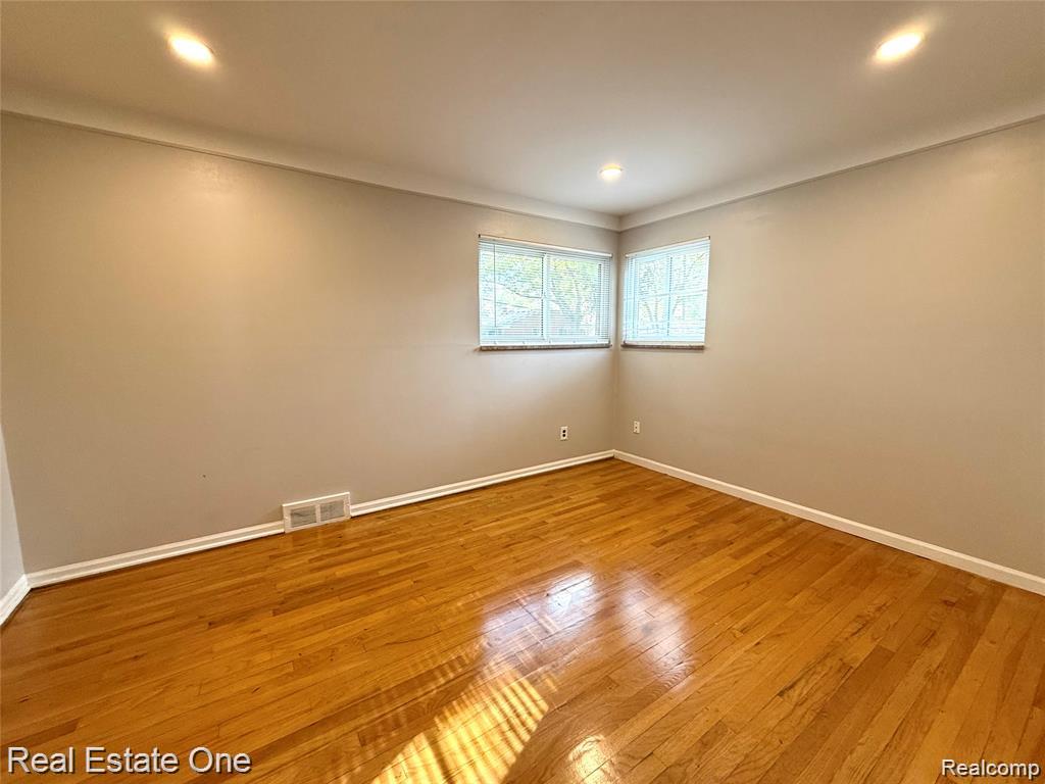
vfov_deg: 85.7
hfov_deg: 102.1
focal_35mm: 14
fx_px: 423
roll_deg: +0.5
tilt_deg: -6.9
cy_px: 392
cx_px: 522
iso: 200
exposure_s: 1/120
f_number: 2.2
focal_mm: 2.22
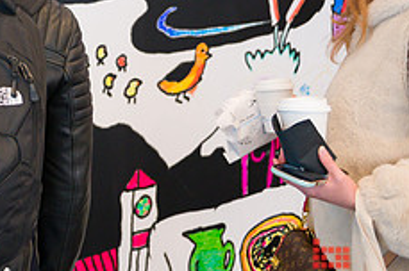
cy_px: -12
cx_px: -79
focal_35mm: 71
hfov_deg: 25.6
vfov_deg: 18.5
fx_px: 805
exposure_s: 1/200
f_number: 3.5
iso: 2500
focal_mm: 28
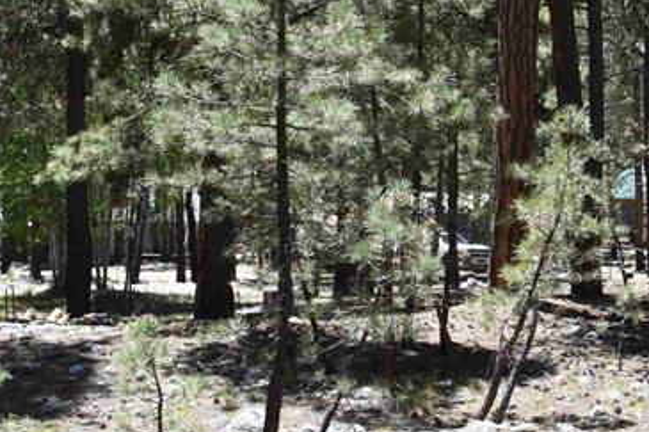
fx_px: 1820
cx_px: 766
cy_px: 180
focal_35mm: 101
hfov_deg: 19.1
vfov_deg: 13.5
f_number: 7.1
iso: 200
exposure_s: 1/250
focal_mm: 24
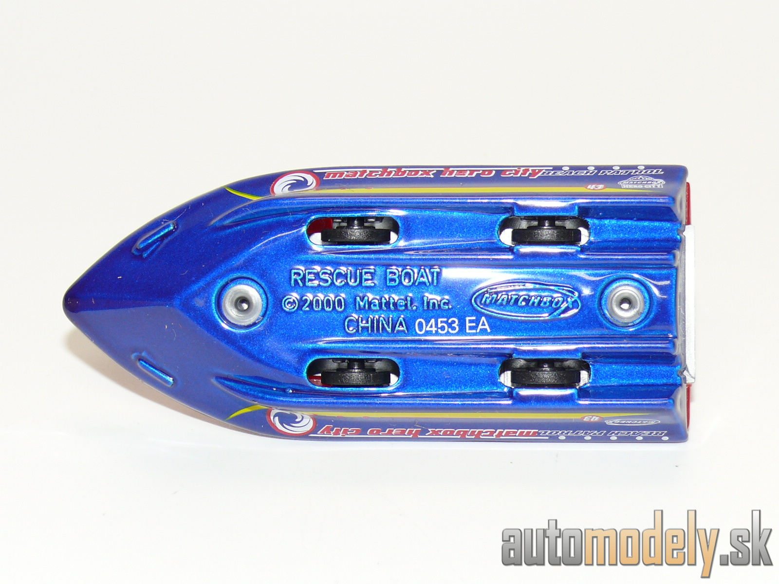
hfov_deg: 19.1
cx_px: 390
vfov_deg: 14.4
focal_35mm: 103
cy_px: 292
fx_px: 2318
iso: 100
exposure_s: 1/30
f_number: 4
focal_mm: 13.5
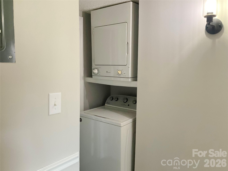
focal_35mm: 29
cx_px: 114
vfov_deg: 48.2
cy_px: 86
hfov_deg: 61.7
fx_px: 191
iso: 125
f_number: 1.8
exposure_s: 1/60
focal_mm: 3
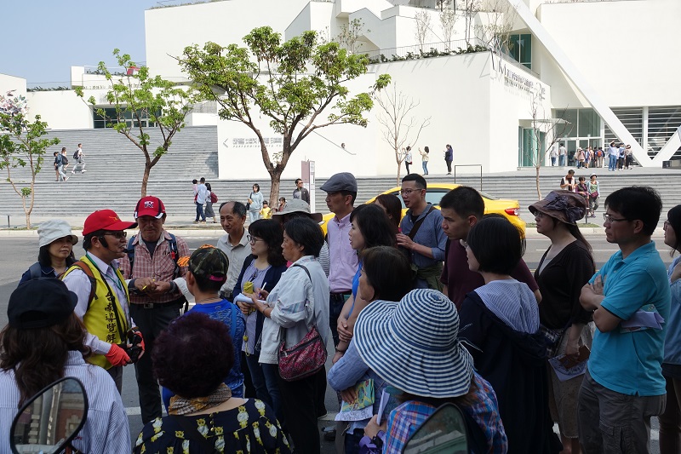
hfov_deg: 58.7
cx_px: 340
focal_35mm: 32
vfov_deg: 41.1
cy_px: 227
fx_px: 605
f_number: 4
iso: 100
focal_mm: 11.77
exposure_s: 1/640
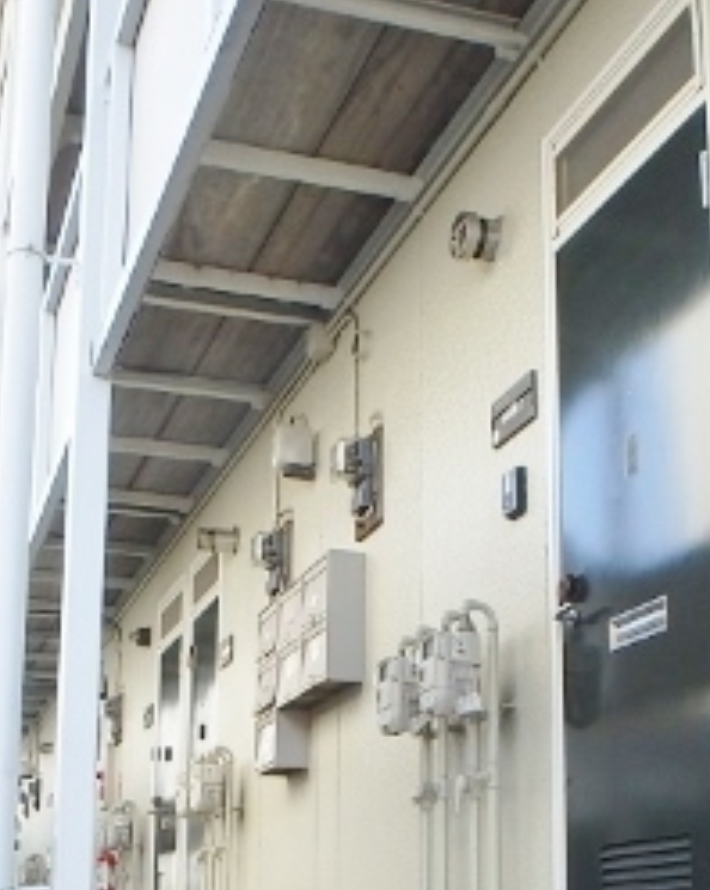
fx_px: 1394
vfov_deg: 34.0
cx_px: 333
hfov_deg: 28.6
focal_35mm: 53
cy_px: 750
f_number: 3.5
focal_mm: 3.7
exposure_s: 1/250
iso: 125
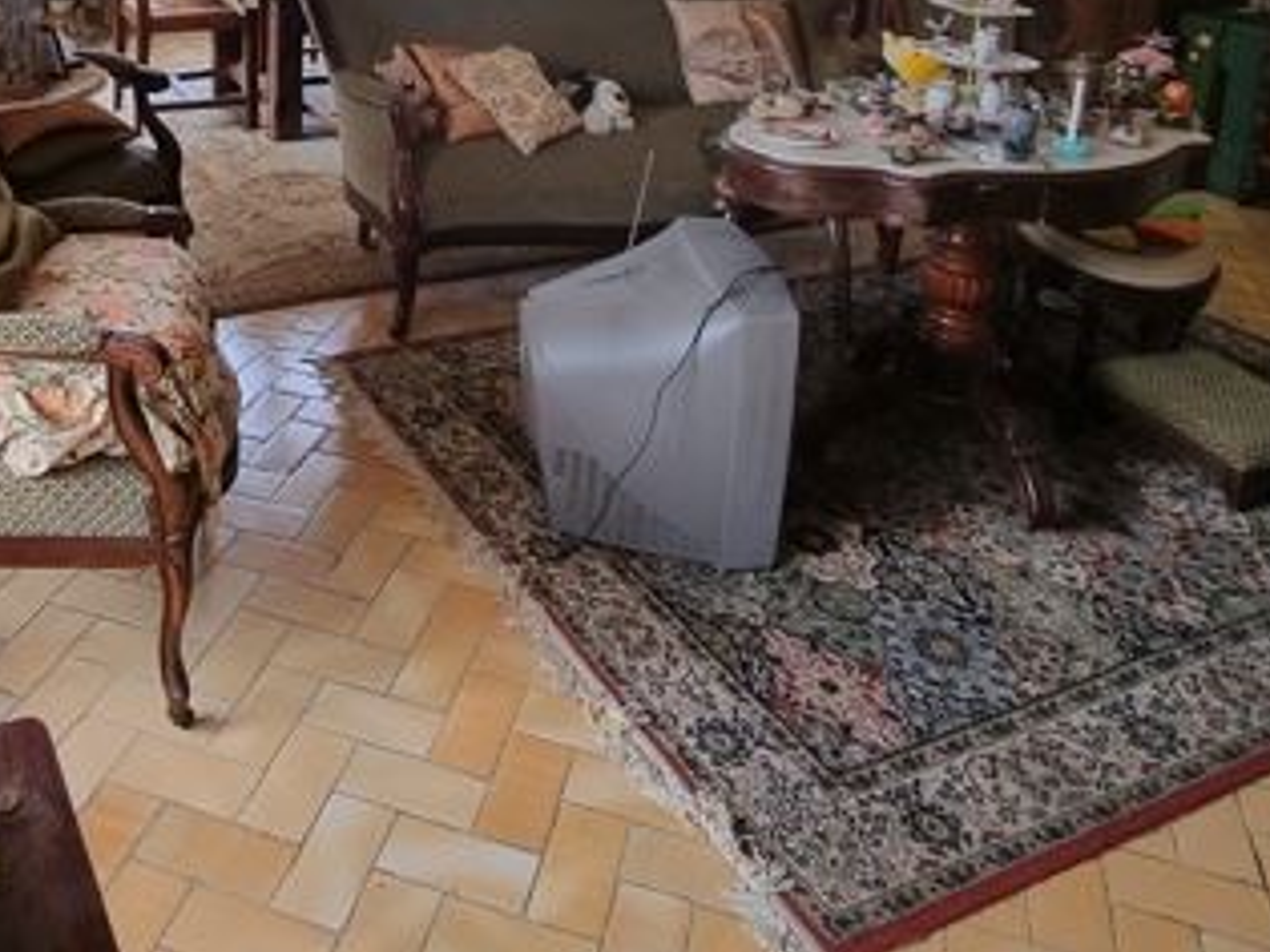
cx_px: 431
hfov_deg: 54.3
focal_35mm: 33
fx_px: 1210
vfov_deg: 37.7
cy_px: -28
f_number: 2.2
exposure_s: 1/50
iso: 50
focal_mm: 2.2
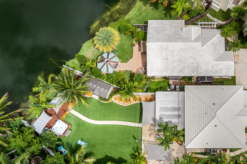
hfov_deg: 43.6
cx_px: 172
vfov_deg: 30.5
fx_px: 302
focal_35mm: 44
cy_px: 85
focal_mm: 10.26
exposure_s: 1/240
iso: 100
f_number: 8
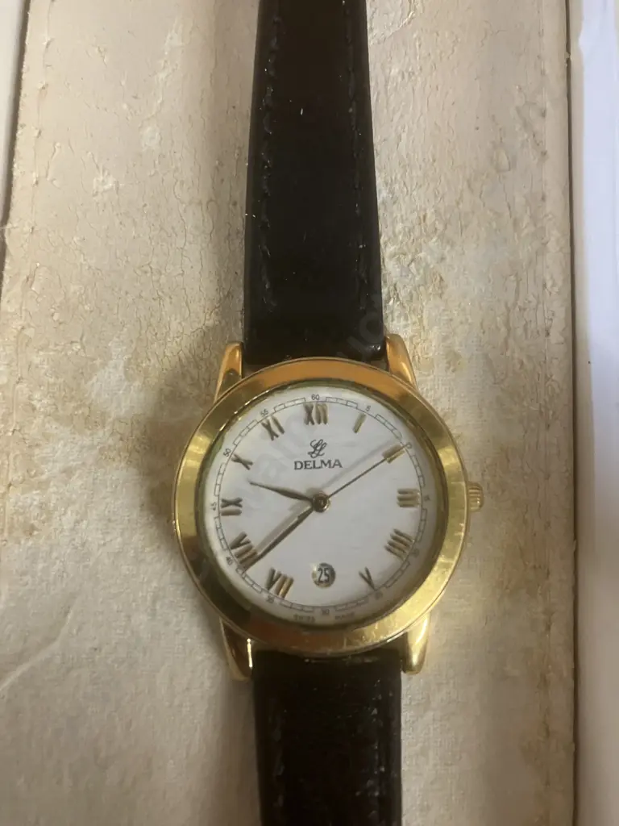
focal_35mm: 28
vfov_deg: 63.4
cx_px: 310
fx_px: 668
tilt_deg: -82.2
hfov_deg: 49.7
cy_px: 413
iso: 320
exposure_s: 1/33
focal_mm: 3.99
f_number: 1.8
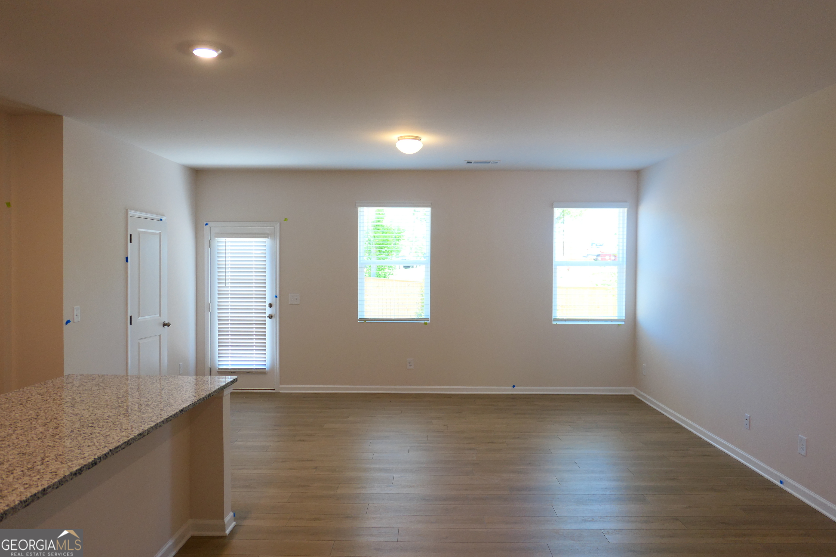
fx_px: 557
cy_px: 278
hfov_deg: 73.7
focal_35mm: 24
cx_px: 418
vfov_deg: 53.1
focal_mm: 8.8
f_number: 1.8
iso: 125
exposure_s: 1/125
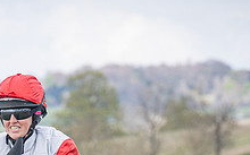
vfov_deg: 2.0
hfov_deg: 3.2
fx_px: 4479
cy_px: 224
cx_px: 2
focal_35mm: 658
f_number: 5
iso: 400
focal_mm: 140
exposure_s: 1/1000
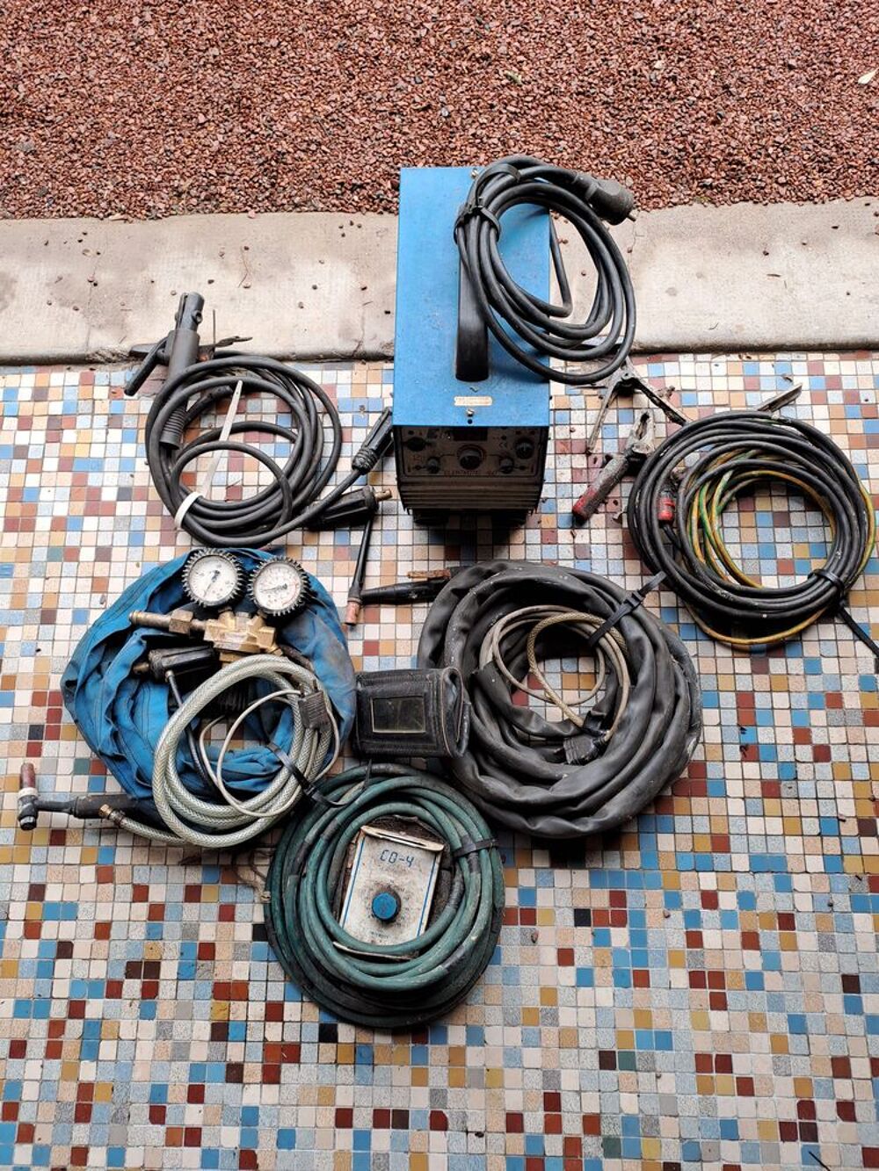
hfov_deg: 54.9
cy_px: 586
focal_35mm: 25
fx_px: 846
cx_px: 440
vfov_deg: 69.4
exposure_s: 1/50
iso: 32
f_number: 1.8
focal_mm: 4.65
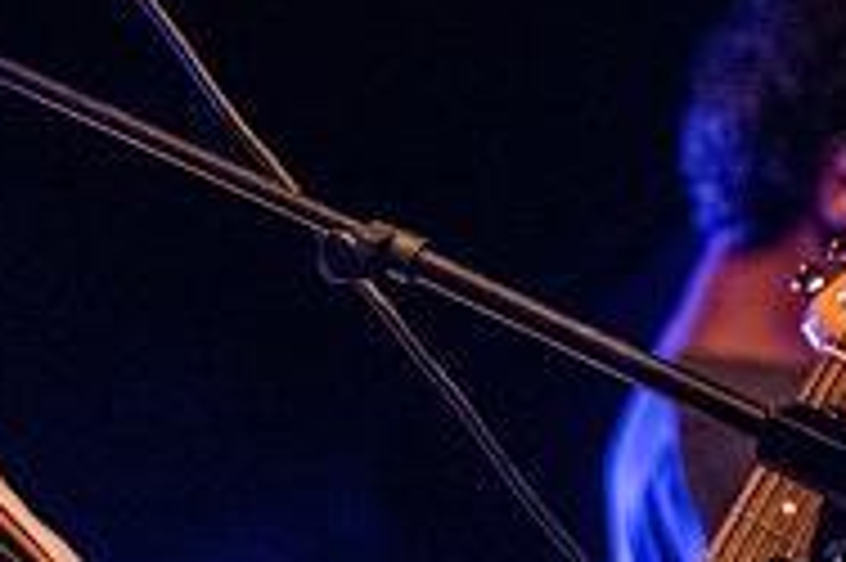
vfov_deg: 4.4
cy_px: 780
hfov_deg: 6.6
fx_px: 7208
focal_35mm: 307
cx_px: -428
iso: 2500
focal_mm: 80
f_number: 2.8
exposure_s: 1/100
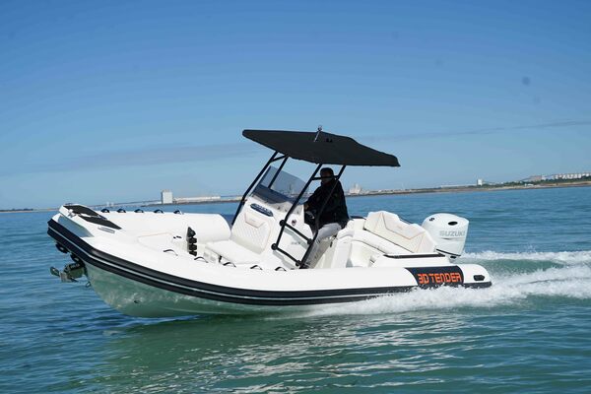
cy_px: 197
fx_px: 886
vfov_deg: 25.1
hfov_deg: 36.9
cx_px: 296
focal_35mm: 54
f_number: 6.3
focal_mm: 54
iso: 100
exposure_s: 1/800
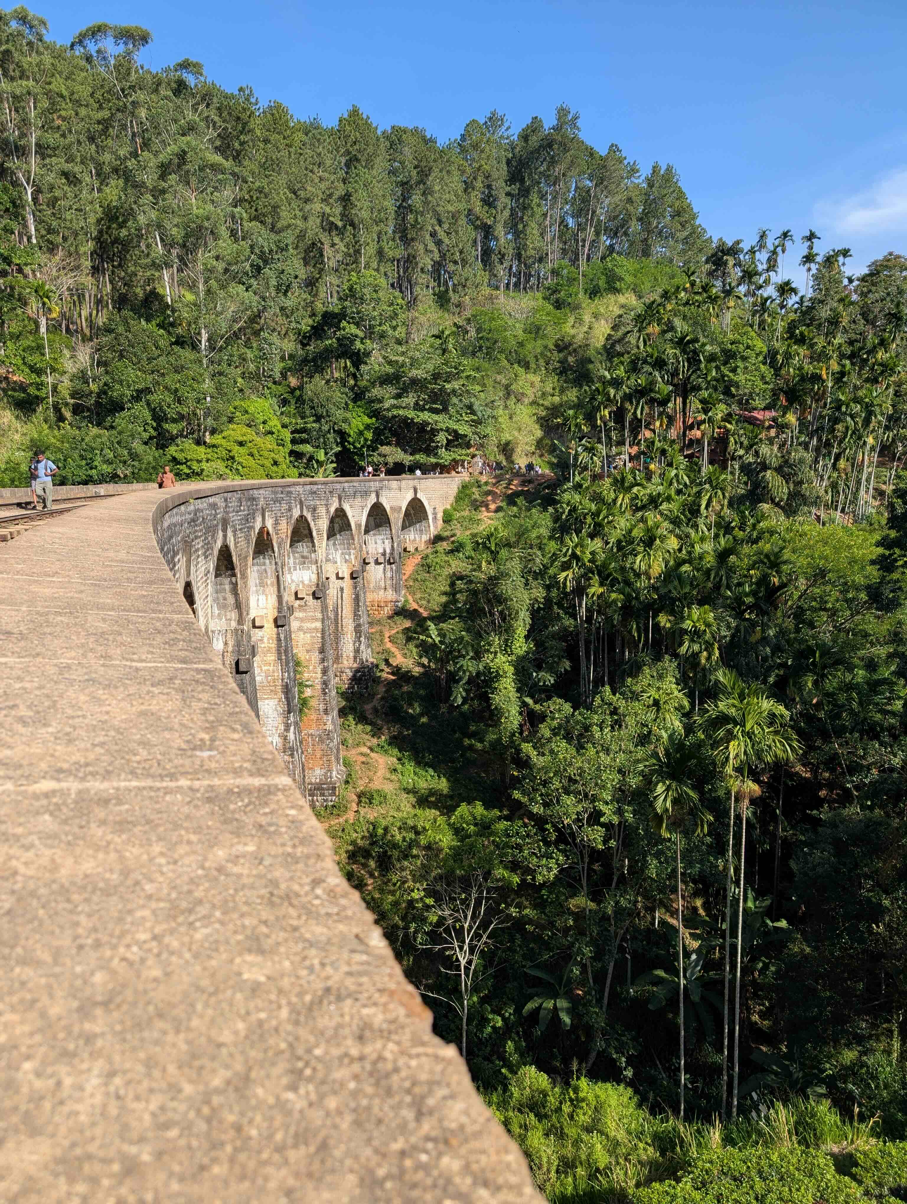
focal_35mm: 24
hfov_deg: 56.9
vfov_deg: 71.5
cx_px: 454
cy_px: 602
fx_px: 836
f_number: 1.68
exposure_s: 1/635
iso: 20
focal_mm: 6.9
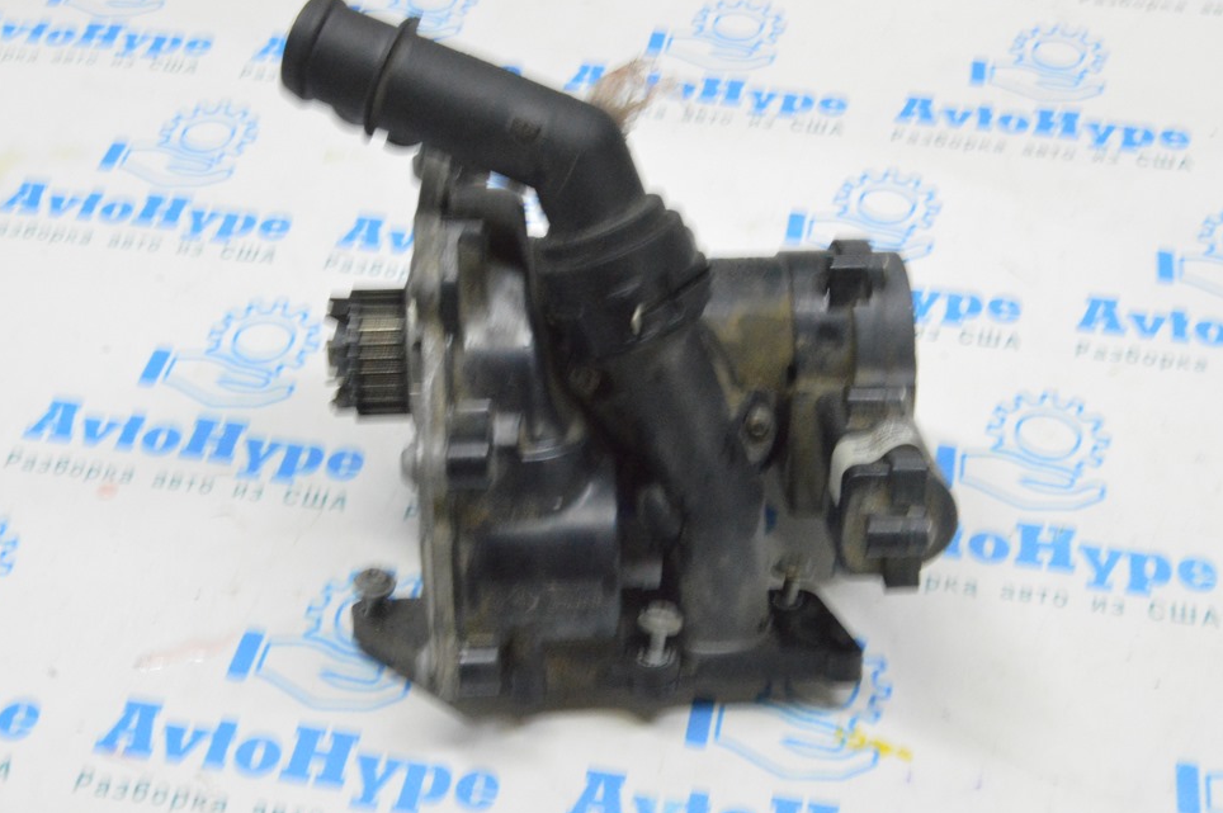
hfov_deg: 38.9
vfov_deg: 26.4
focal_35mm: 51
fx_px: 1731
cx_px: 637
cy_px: 409
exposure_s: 1/15
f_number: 20
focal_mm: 32
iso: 6400
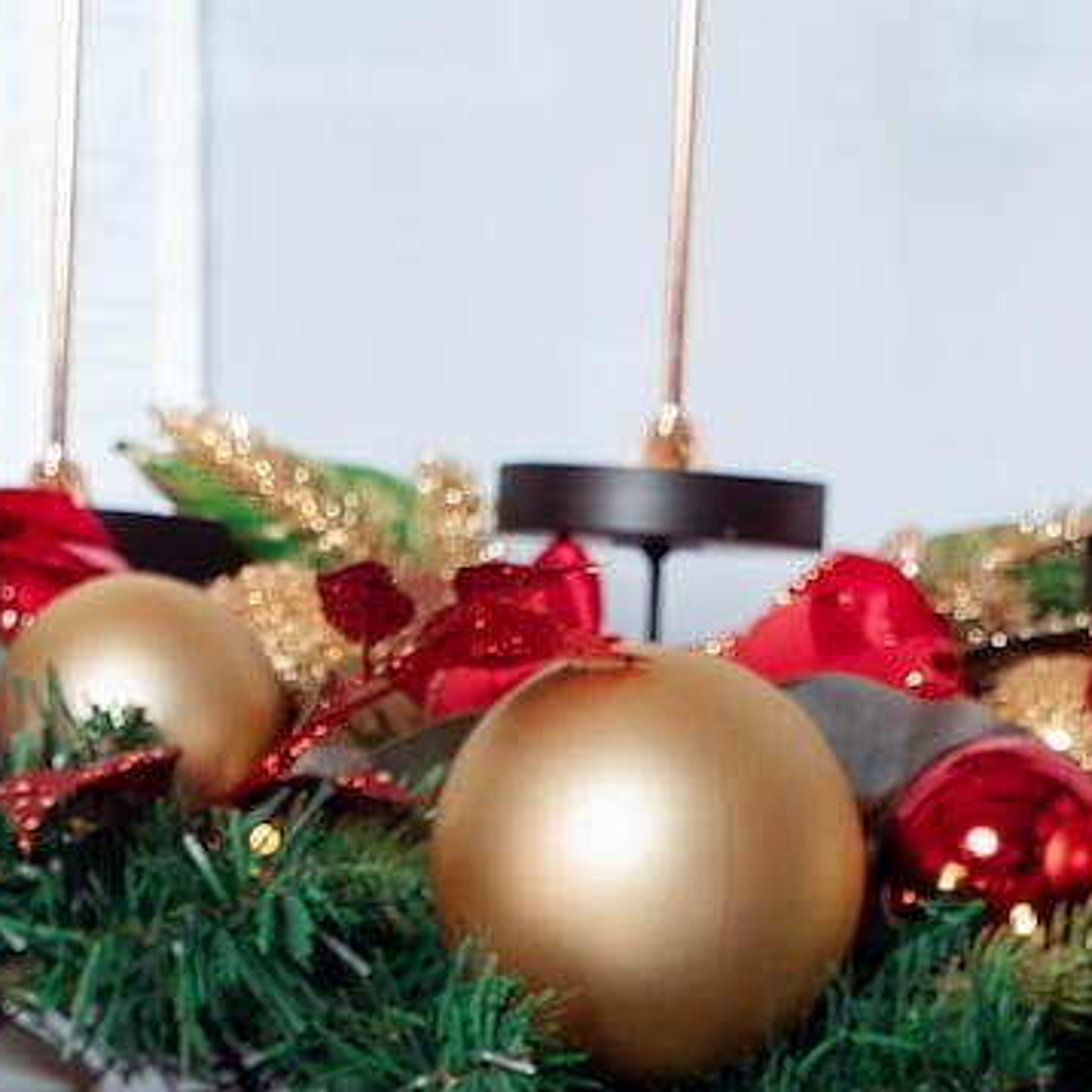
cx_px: 721
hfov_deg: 7.2
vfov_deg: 6.9
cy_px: 2535
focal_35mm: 242
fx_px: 8654
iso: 320
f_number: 5
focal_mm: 51.1
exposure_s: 1/125
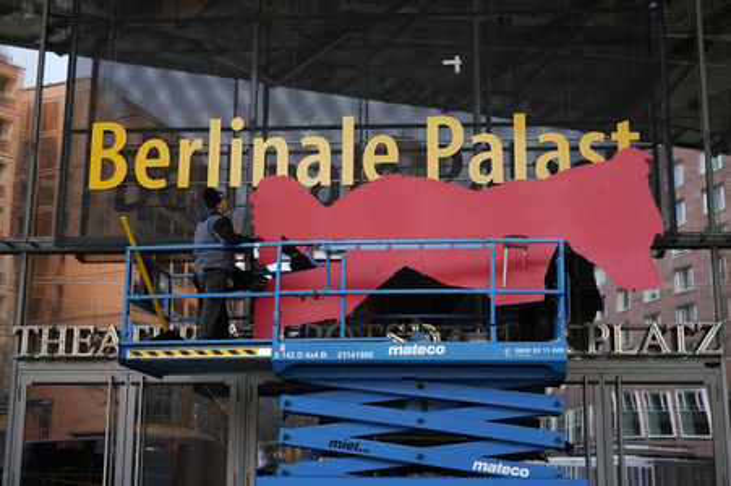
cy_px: 243
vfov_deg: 28.0
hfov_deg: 41.1
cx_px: 366
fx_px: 974
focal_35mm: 48
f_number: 5.6
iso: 640
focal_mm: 48
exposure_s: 1/160
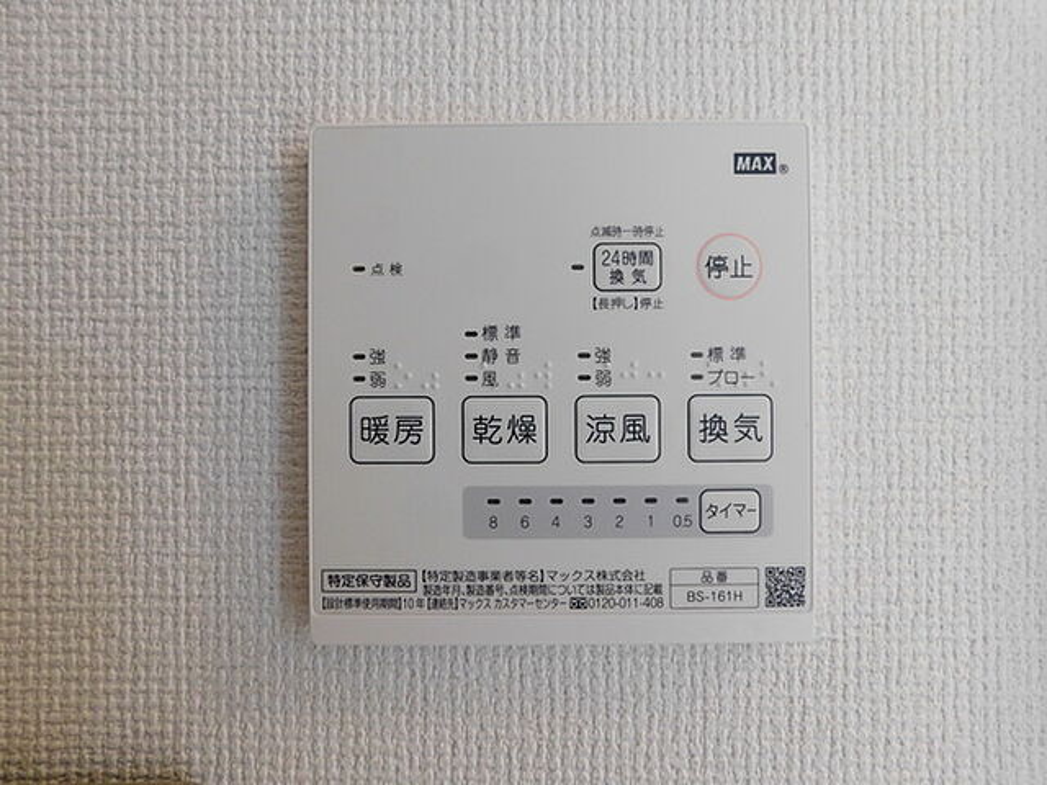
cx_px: 524
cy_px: 392
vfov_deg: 58.9
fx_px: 696
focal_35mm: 23
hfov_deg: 73.9
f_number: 3
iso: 320
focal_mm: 4
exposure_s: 1/30
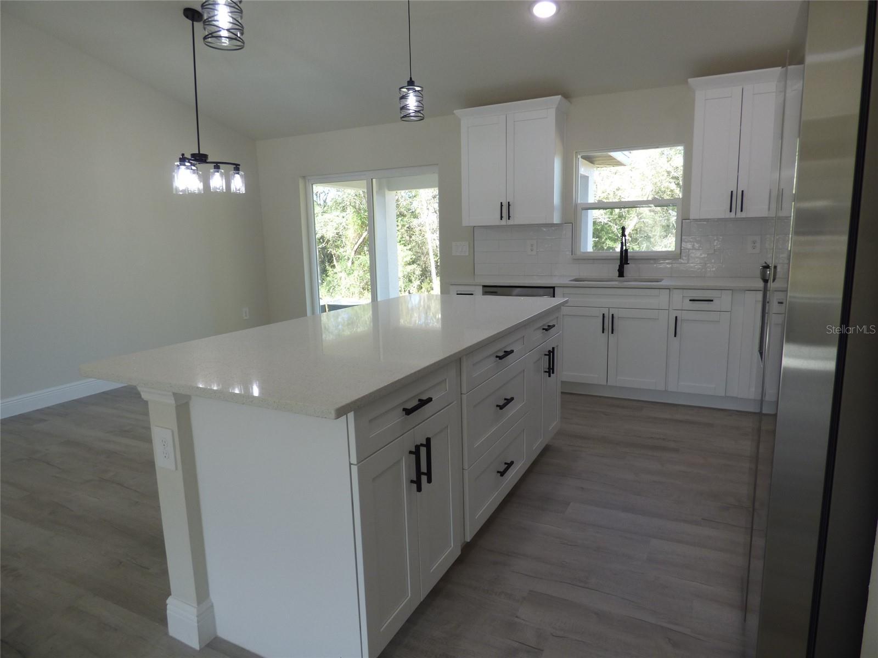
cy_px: 329
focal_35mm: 20
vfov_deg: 66.0
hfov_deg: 81.7
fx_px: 507
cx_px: 439
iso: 100
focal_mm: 3.58
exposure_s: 1/80
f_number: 2.8
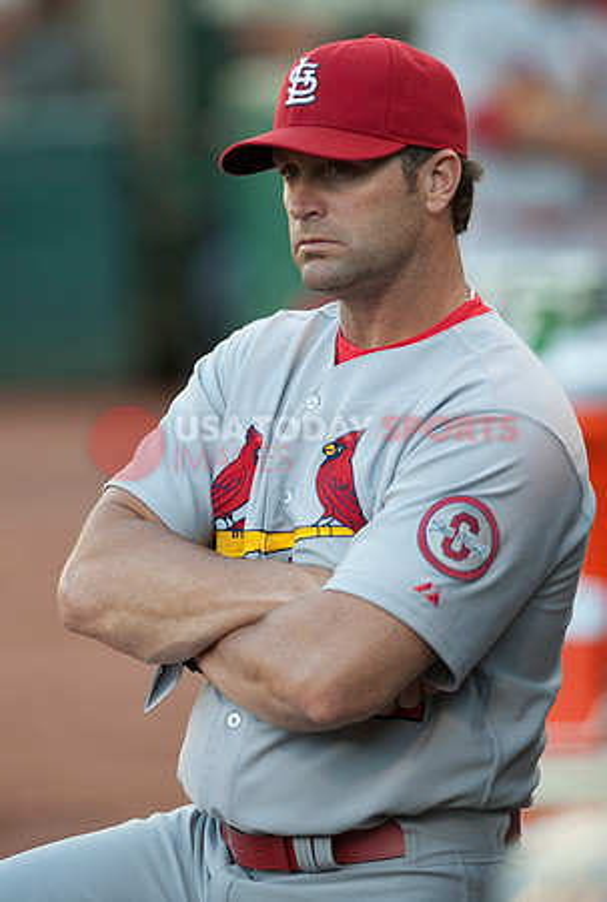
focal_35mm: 300
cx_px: 304
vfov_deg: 6.8
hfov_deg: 4.6
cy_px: 451
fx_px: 7535
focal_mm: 300
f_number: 2.8
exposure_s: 1/1600
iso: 1000
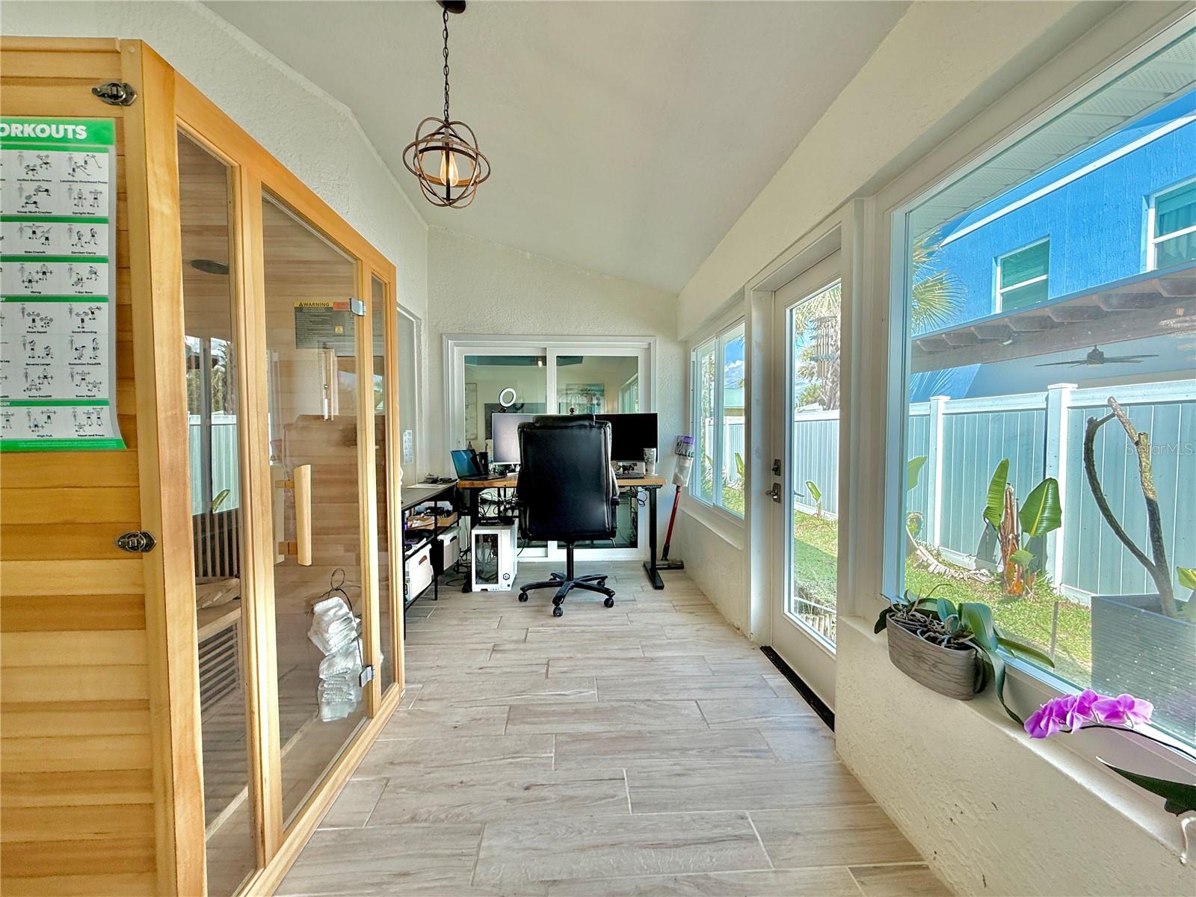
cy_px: 448
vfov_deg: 85.7
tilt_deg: -2.0
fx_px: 484
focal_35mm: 14
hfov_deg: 102.1
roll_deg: +0.0
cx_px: 598
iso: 64
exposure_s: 1/148
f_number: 2.2
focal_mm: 2.22
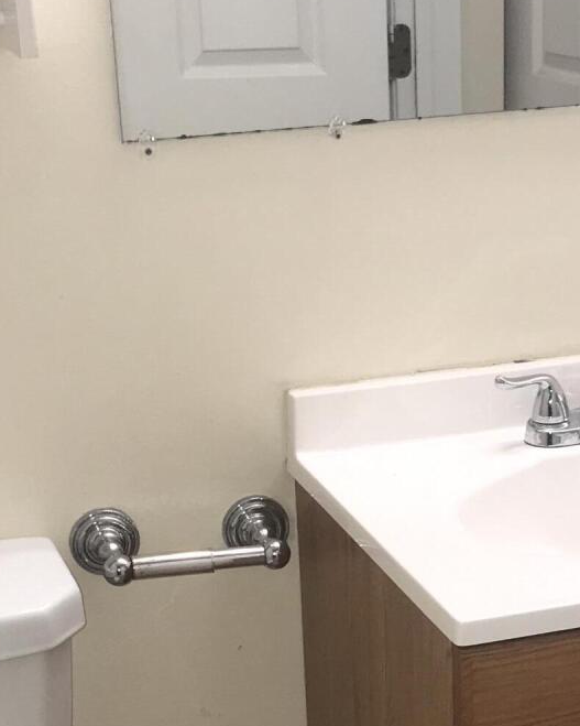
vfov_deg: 22.3
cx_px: 368
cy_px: 681
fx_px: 1781
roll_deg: +1.5
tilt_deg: -22.6
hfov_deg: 18.5
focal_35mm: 83
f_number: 1.8
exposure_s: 1/72
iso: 20
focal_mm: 3.99
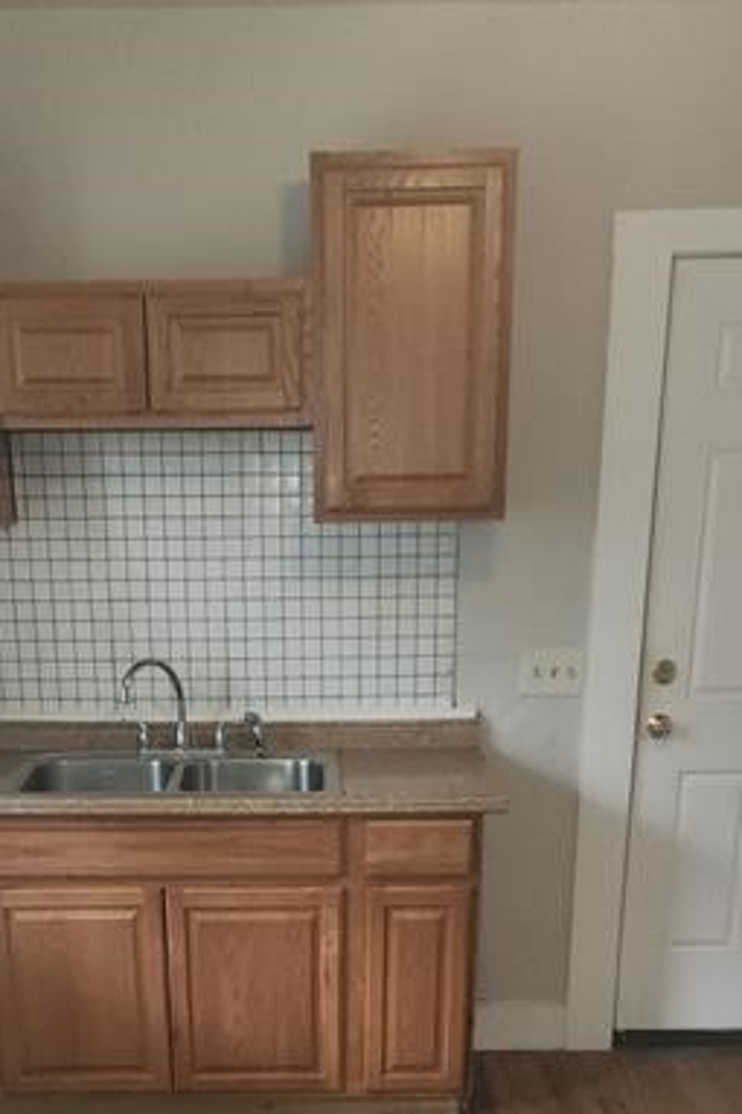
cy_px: 1024
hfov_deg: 27.9
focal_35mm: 48
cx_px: 276
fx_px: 1485
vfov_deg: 38.1
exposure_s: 1/24
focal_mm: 5.4
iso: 125
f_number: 1.8
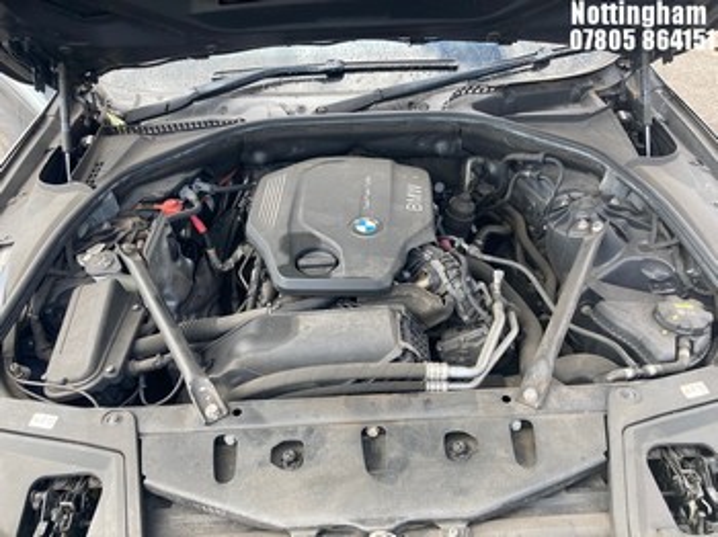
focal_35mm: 28
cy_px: 268
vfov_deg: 49.7
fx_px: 580
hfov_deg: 63.5
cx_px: 359
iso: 25
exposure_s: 1/121
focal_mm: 3.99
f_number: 1.8
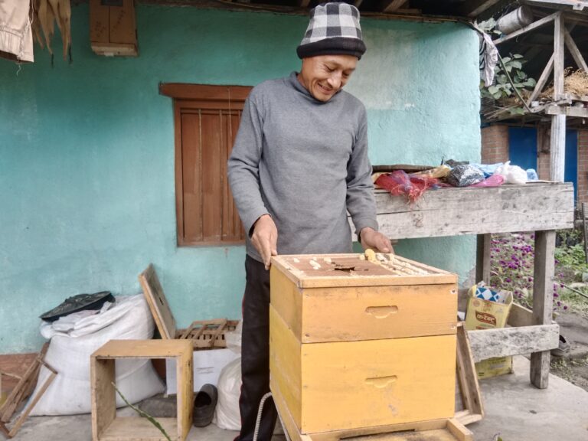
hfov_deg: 67.3
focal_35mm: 26
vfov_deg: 53.1
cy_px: 220
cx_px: 294
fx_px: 442
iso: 563
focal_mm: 3.96
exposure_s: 1/100
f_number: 1.8
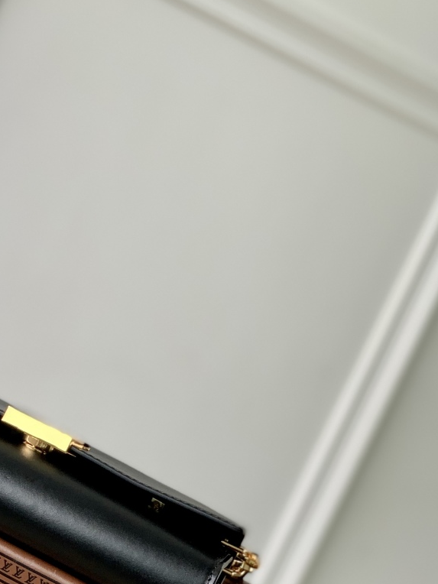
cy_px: 310
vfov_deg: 20.0
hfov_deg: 14.9
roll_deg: -24.8
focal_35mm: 98
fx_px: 1653
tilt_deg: -6.3
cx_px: 44
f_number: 2.4
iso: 40
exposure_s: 1/122
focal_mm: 6
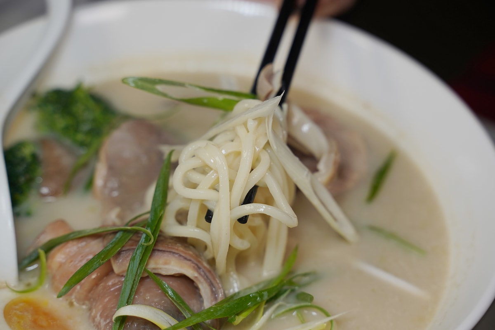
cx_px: 248
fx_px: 1031
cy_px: 165
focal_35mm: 75
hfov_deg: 27.0
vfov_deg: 18.2
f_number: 4.5
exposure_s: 1/125
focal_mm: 75
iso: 100
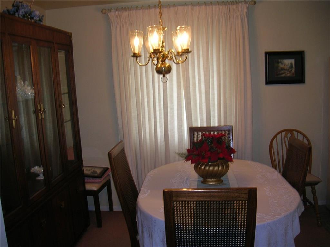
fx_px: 324
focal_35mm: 34
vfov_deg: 41.7
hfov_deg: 54.0
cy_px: 124
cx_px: 165
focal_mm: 5.7
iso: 50
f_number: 2.9
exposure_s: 1/30
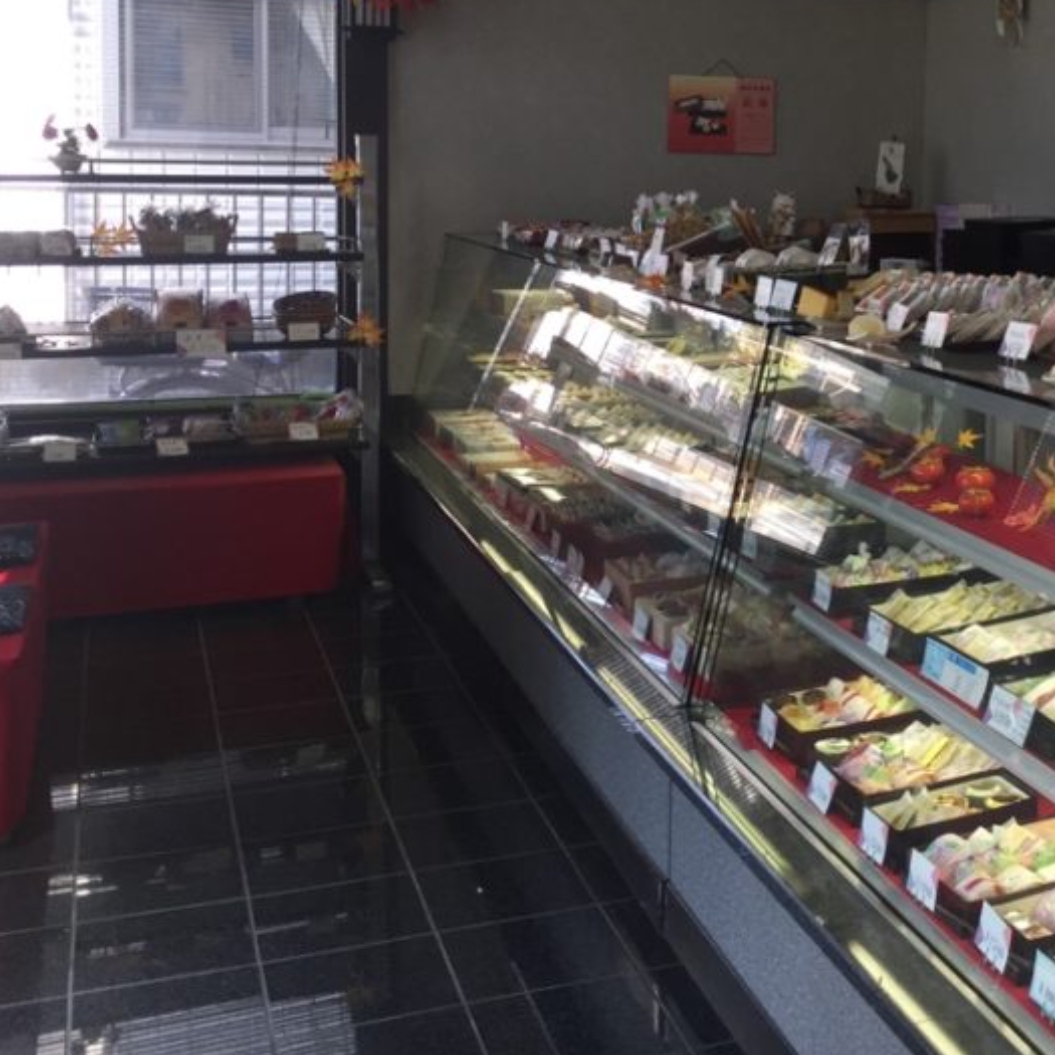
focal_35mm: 50
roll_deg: -3.0
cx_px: 959
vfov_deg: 33.5
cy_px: 299
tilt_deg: -3.1
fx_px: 1724
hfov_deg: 32.3
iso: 50
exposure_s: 1/100
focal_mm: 4.15
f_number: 2.2
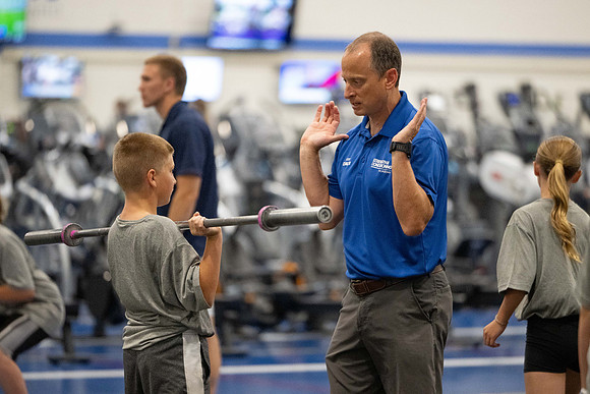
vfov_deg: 6.8
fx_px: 3338
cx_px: 322
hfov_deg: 10.1
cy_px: 204
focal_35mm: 204
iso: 6400
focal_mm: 180
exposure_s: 1/320
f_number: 2.8
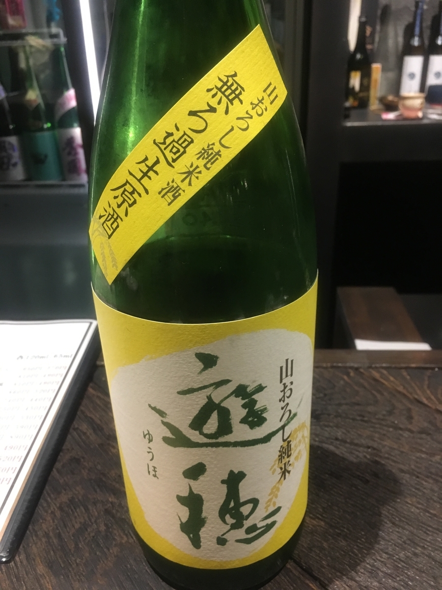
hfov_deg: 48.2
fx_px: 494
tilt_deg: -27.5
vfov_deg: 61.7
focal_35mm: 29
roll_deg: +1.8
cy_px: 295
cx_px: 221
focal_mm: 4.15
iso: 200
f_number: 2.2
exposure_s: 1/20
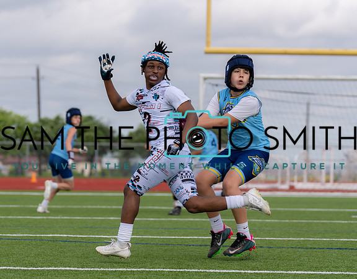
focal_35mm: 148
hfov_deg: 13.1
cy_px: 147
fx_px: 1552
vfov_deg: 10.3
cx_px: 157
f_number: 2.8
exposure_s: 1/1600
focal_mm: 94
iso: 100
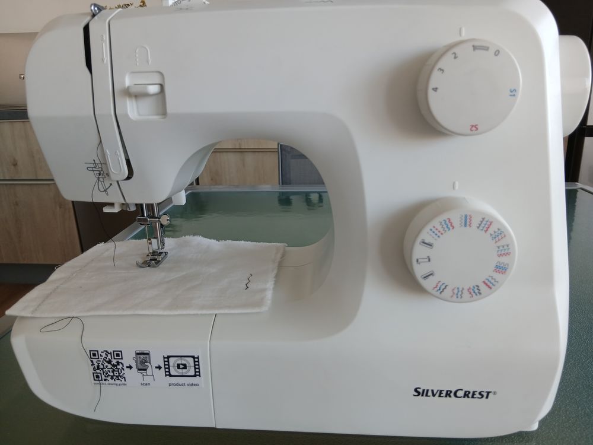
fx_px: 445
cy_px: 222
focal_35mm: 26
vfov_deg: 53.1
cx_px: 296
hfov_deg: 67.3
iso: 80
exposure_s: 1/50
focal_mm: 3.98
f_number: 1.8
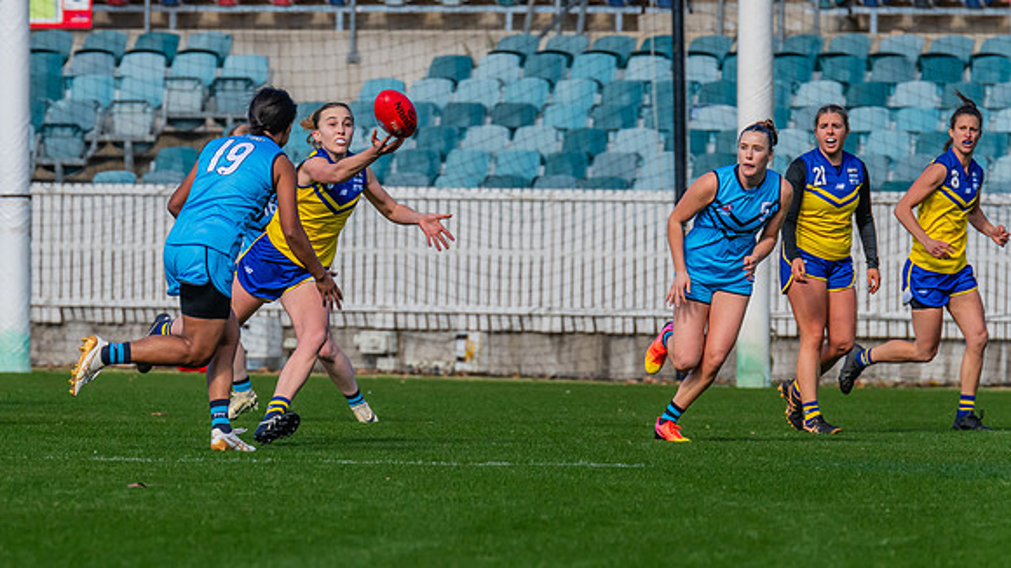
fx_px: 15532
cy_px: 256
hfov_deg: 3.7
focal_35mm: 580
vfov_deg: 2.1
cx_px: 347
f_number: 9
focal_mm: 420
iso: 800
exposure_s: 1/1250
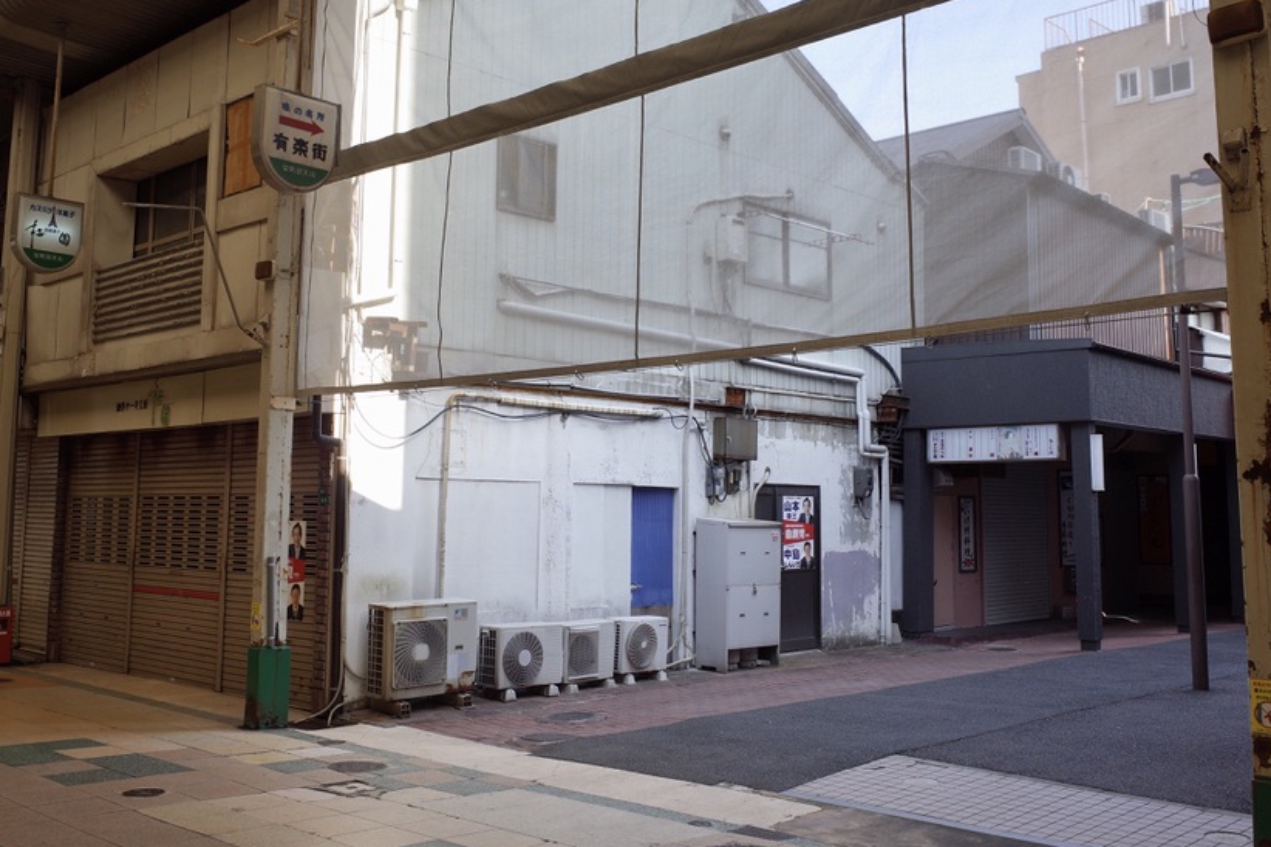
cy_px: 350
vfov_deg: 35.8
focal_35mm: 37
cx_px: 646
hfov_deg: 51.9
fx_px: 1306
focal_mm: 18.3
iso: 200
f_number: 4.5
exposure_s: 1/125
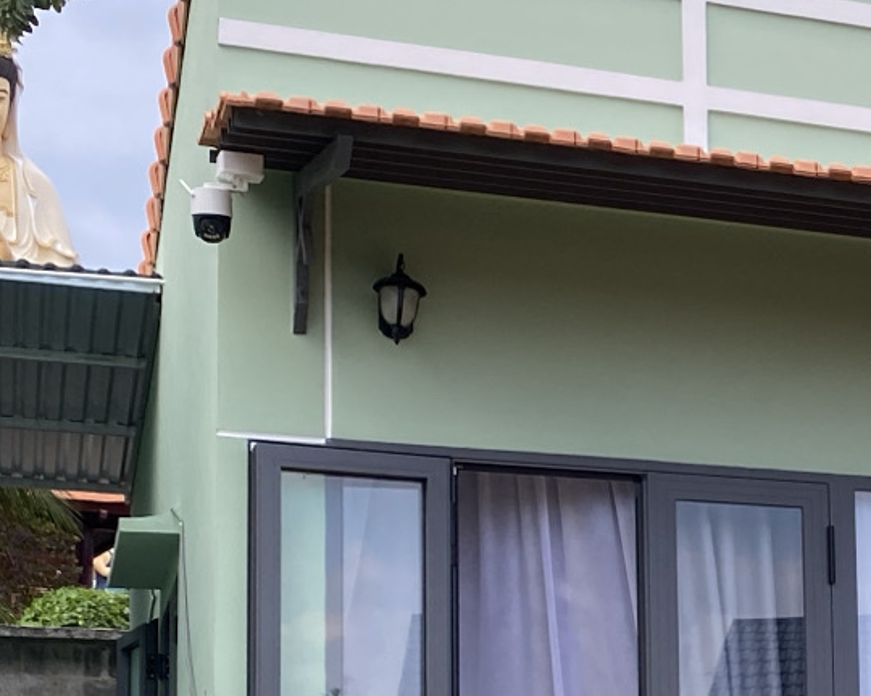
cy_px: 801
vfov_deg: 15.8
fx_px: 2423
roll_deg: +1.2
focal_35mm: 94
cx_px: 1210
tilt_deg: +3.5
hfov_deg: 18.6
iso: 32
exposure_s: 1/319
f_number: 1.8
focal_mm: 4.25
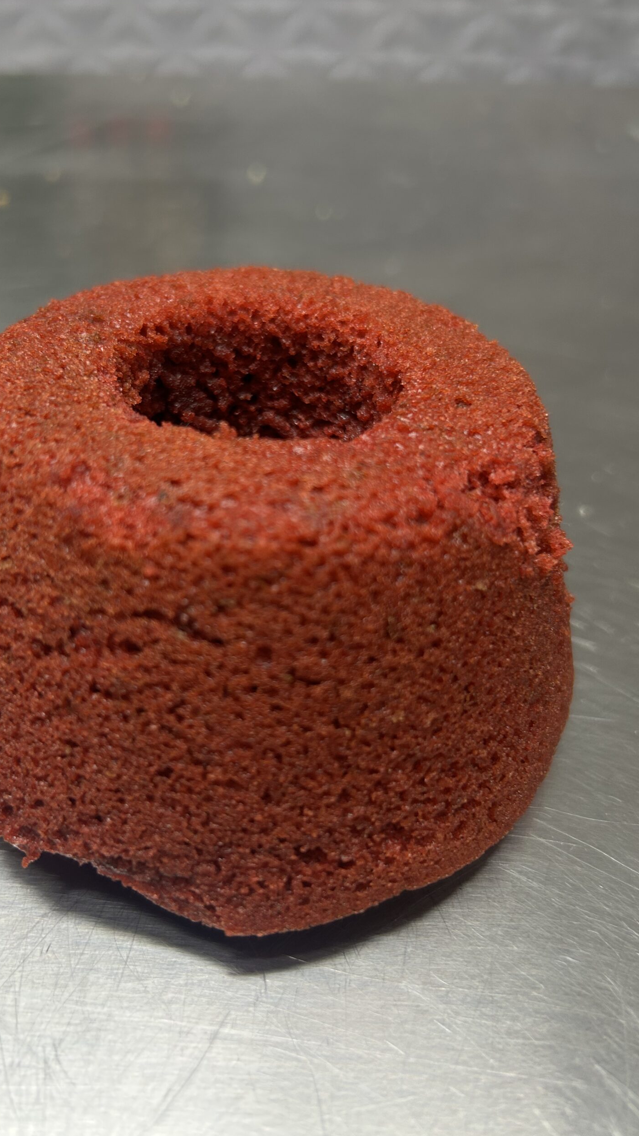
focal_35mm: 29
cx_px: 263
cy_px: 564
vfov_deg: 66.1
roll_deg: -1.3
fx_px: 873
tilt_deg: -38.6
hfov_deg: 40.0
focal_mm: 5.7
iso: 100
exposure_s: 1/60
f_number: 1.5
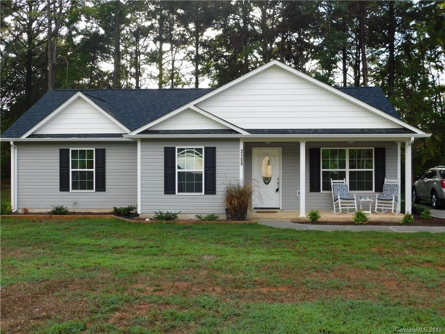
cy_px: 167
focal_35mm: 40
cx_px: 222
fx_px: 514
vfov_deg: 36.0
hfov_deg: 46.8
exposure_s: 1/250
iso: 125
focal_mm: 7.1
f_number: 3.6
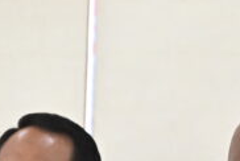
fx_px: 5636
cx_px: 326
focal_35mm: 844
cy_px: 291
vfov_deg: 1.6
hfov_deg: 2.4
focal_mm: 200
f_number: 6.3
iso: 22800
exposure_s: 1/250
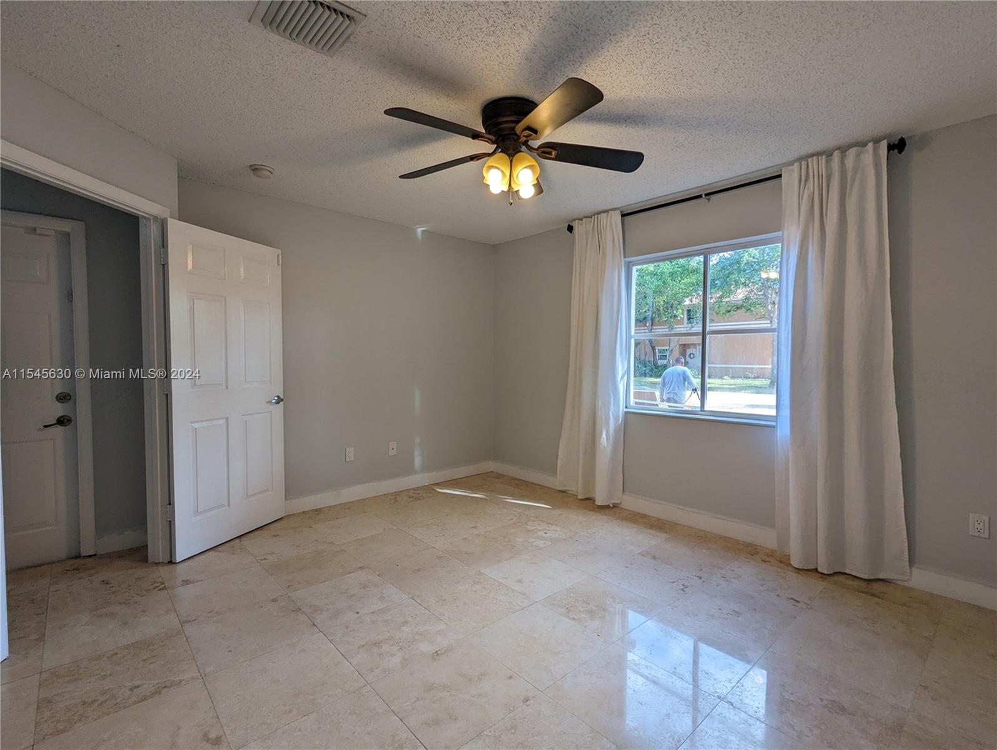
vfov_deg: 78.2
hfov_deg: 94.4
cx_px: 498
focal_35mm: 16
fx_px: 461
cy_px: 375
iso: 61
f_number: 2.2
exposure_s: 1/166
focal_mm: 2.35
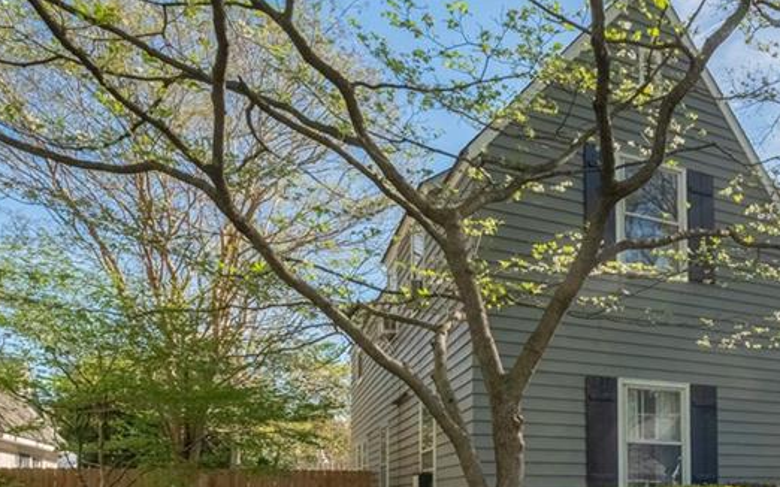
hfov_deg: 61.3
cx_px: 650
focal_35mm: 27
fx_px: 574
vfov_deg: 42.4
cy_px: 435
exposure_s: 1/8000
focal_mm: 9
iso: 2500
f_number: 8
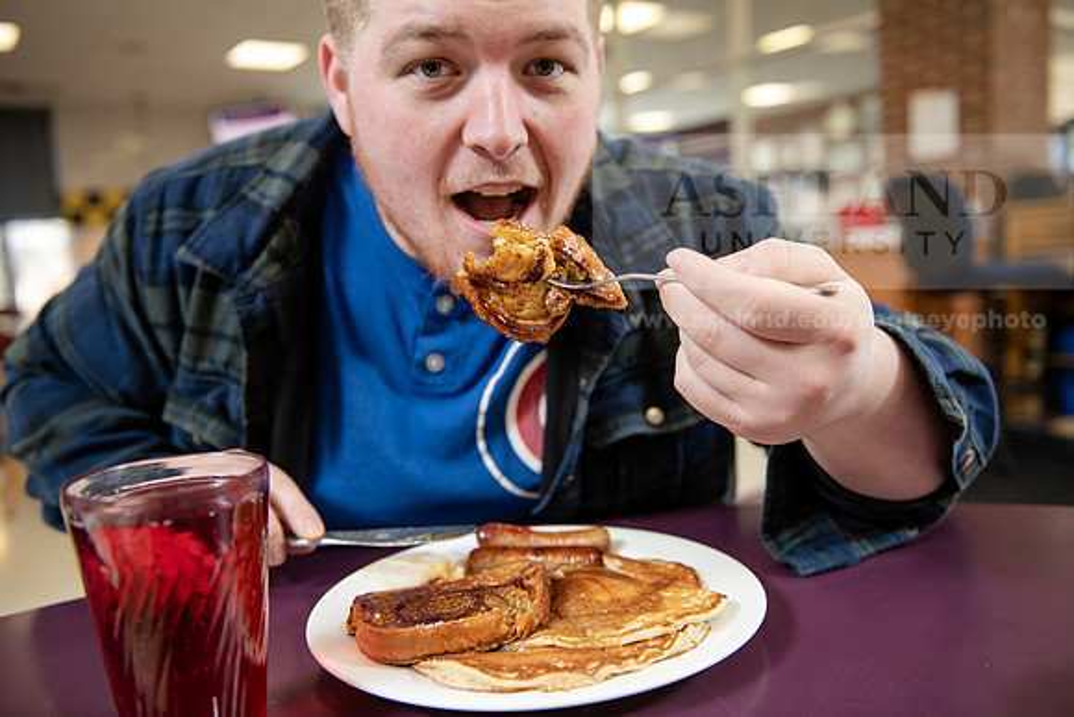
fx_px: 925
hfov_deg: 60.3
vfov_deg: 42.3
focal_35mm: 31
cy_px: 358
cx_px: 537
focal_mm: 31
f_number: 3.2
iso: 800
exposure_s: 1/160
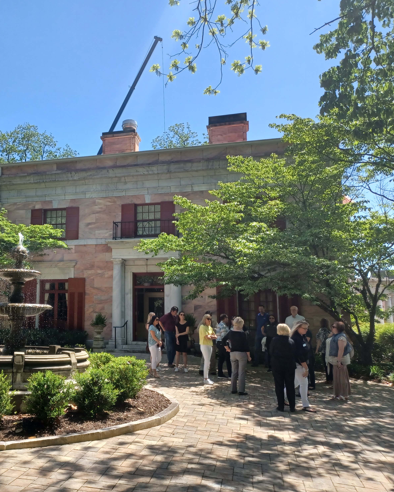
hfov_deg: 43.1
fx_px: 481
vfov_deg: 54.2
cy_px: 243
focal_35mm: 33
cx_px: 97
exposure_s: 1/317
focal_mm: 4.6
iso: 32
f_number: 1.8
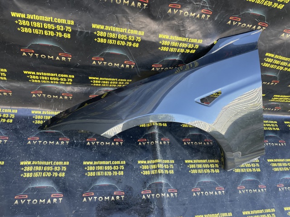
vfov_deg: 53.0
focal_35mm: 26
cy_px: 108
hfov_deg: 67.3
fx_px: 218
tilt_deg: -46.2
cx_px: 145
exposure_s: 1/121
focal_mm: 4.2
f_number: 1.6
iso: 64
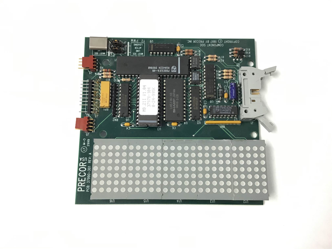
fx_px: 297
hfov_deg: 58.4
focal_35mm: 31
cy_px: 124
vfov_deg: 45.4
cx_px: 166
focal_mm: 3.3
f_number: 2.4
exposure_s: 1/30
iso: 50
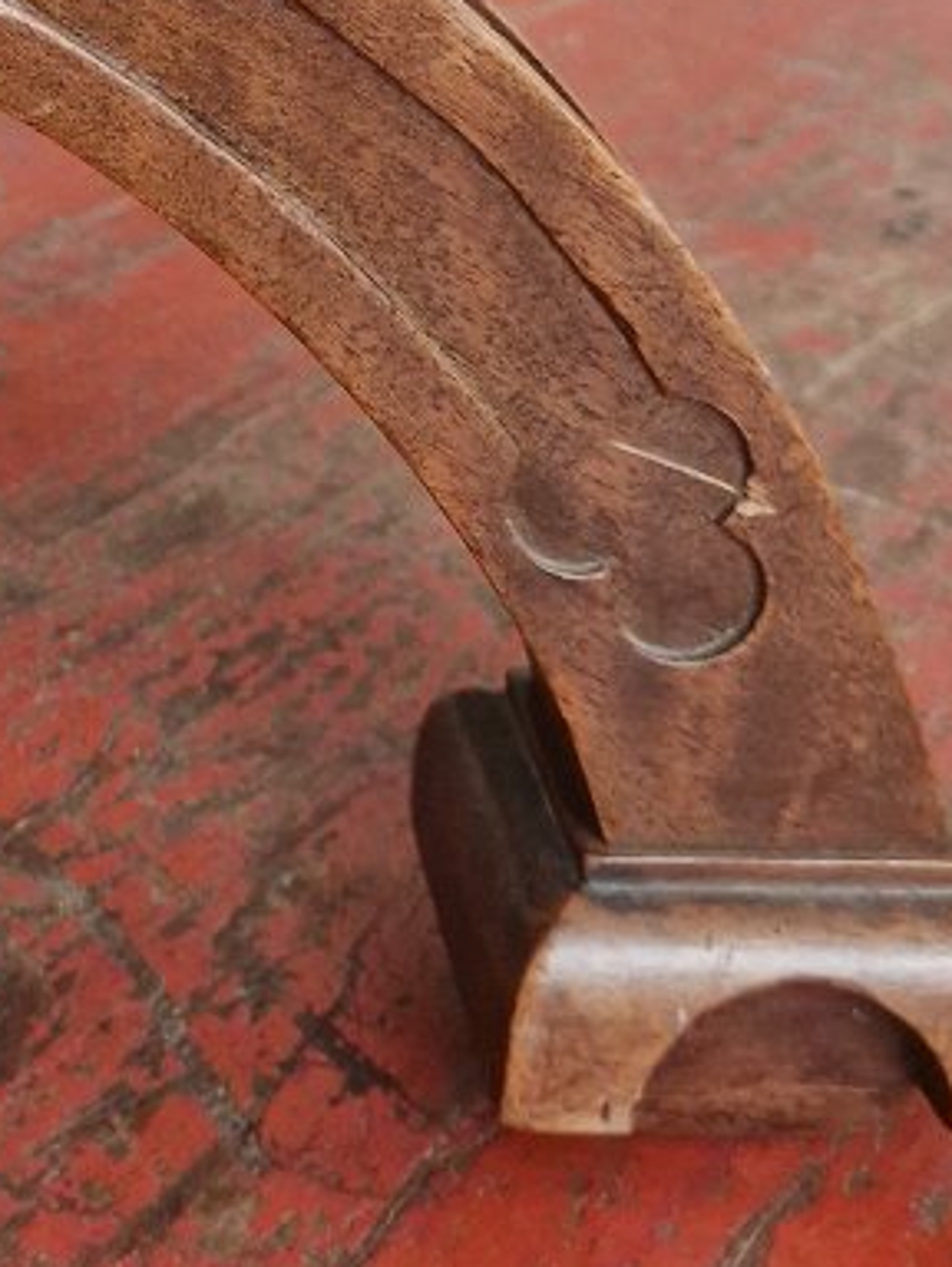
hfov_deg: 19.6
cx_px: -93
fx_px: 2636
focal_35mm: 72
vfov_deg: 23.1
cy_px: -496
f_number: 1.8
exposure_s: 1/100
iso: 500
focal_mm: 5.4
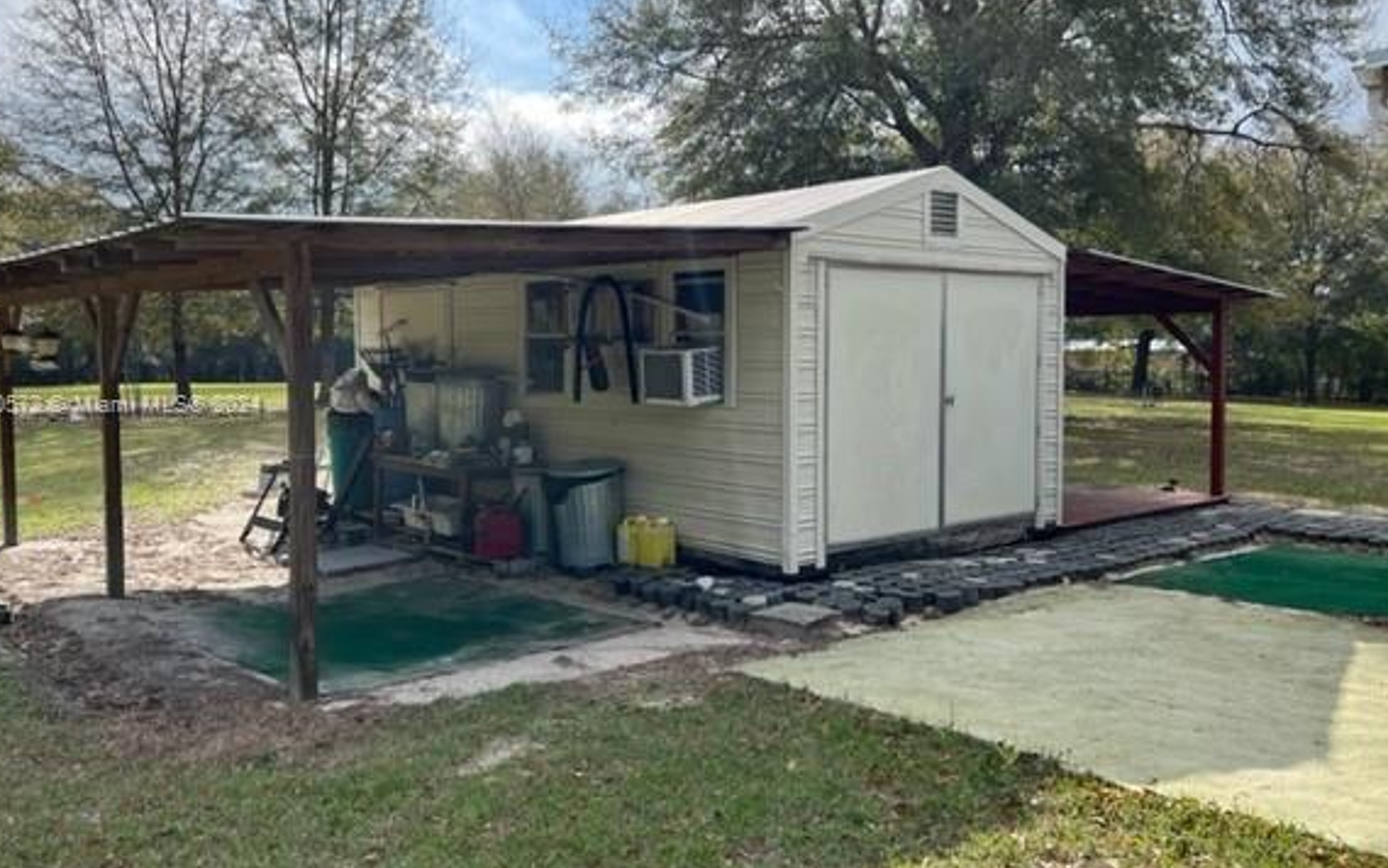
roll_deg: -1.0
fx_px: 1173
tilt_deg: -0.6
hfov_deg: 61.2
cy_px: 407
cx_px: 705
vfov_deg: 40.6
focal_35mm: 31
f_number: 1.5
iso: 50
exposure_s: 1/3460
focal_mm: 5.7
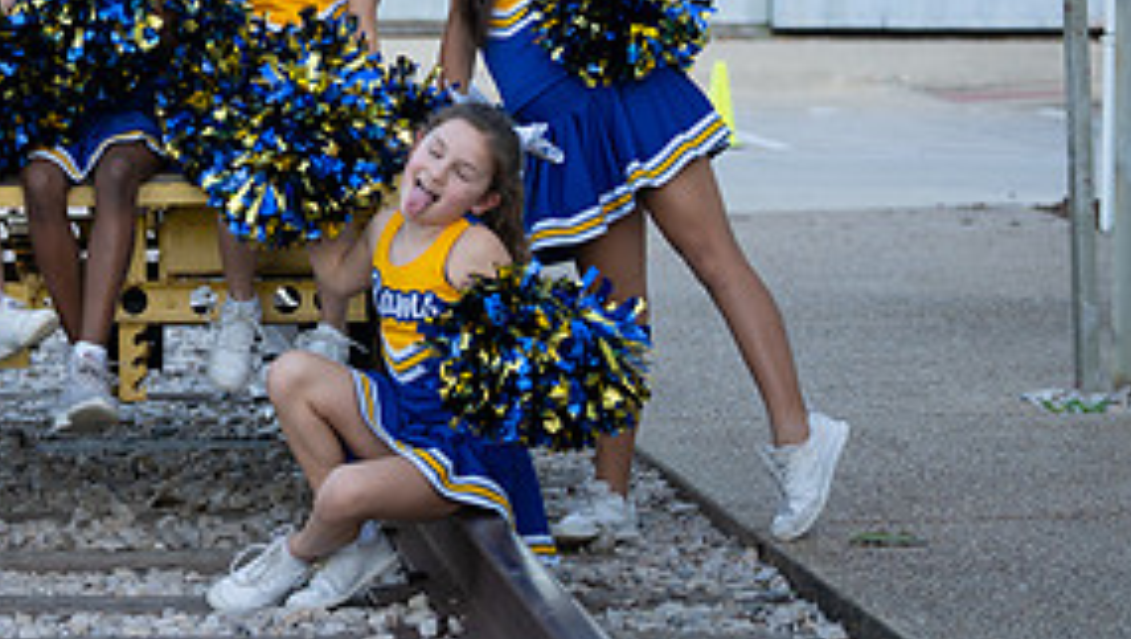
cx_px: 12
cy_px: -14
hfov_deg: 13.8
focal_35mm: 154
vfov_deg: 7.9
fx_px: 4623
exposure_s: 1/320
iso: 250
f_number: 3.5
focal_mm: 70
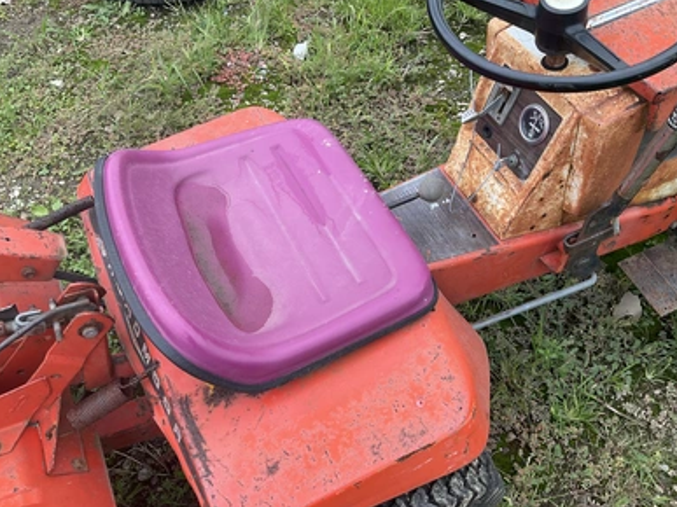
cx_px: 346
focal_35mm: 30
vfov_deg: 46.8
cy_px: 248
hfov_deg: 60.0
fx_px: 587
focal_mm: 3
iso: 20
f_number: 1.8
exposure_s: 1/175
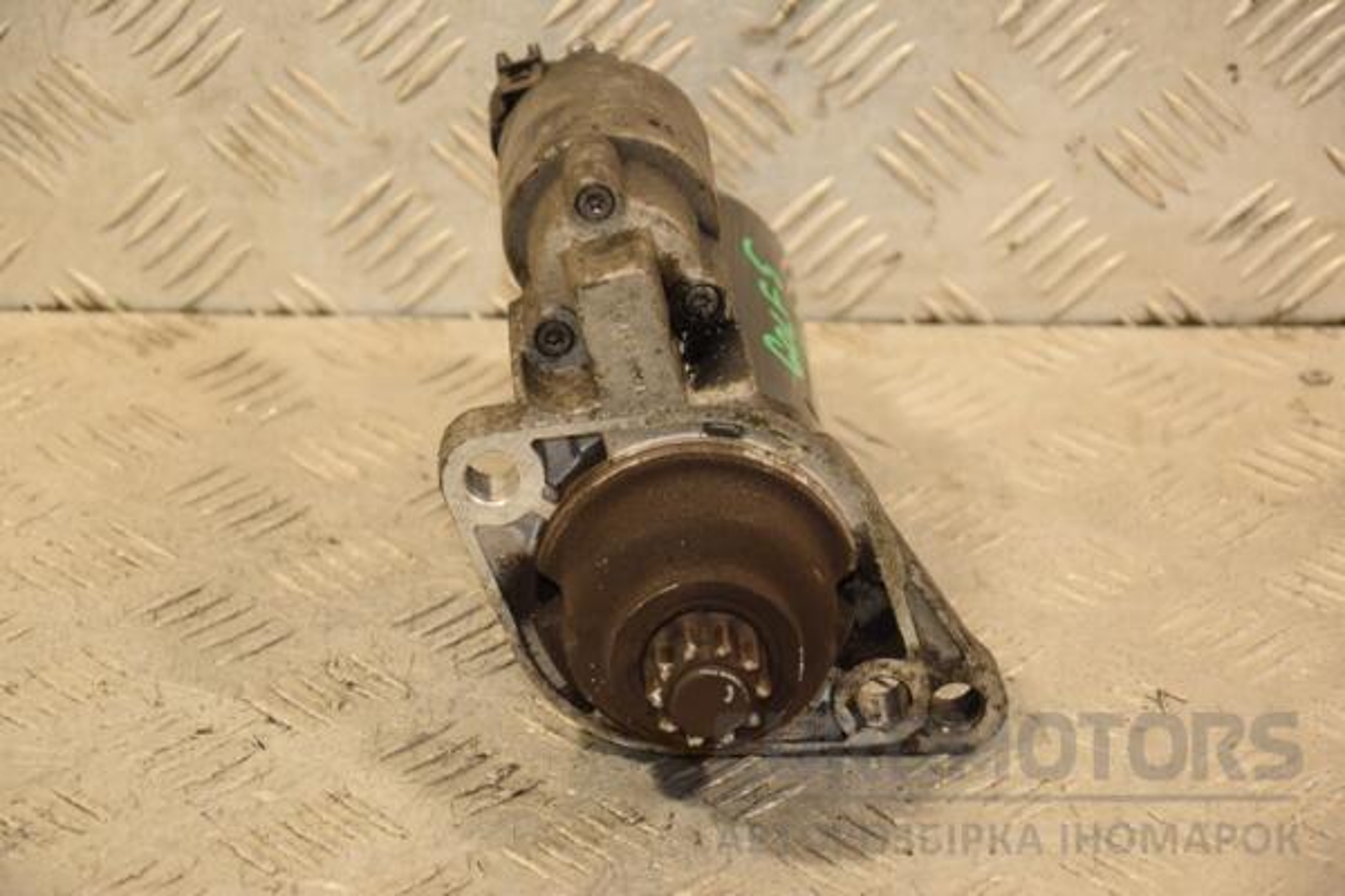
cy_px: 448
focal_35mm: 120
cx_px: 672
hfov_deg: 17.1
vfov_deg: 11.4
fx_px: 4483
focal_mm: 80
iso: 800
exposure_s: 1/100
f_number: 5.3
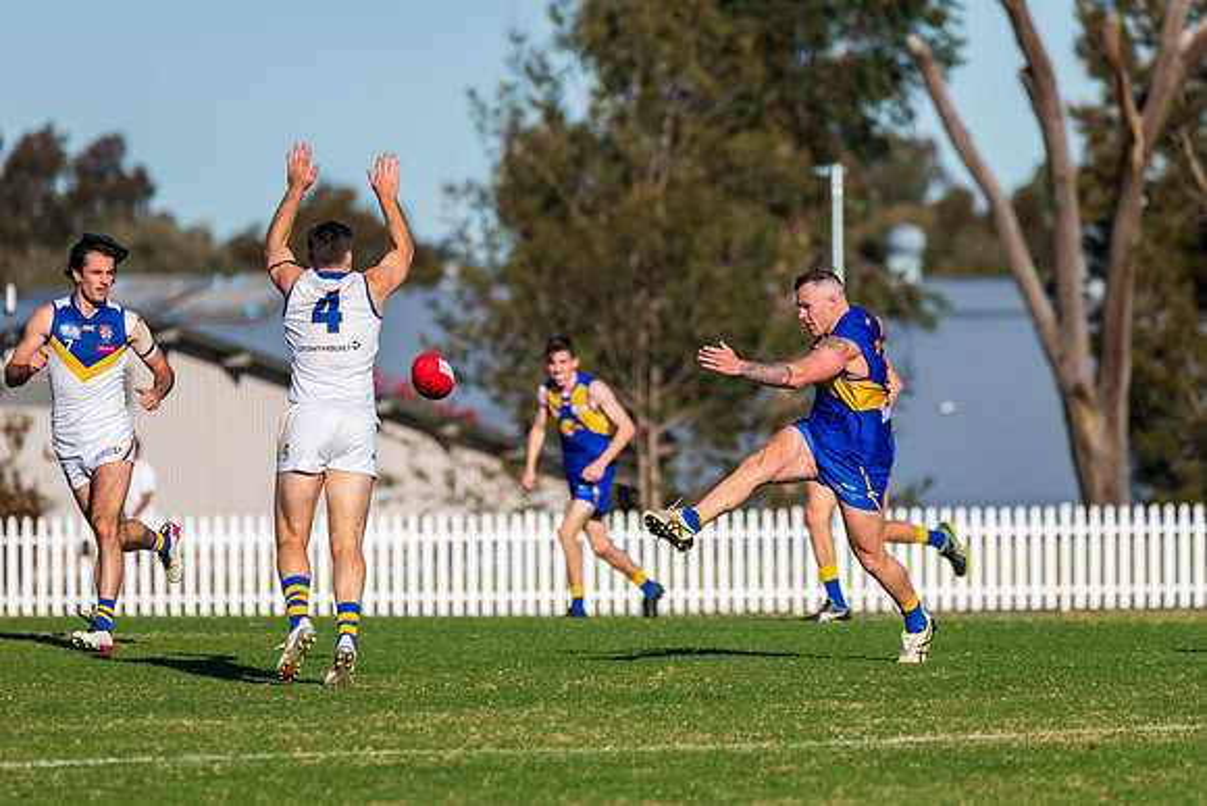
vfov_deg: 2.8
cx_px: 559
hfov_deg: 4.3
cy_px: 373
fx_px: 16198
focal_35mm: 483
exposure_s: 1/3200
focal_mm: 450
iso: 800
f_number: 8
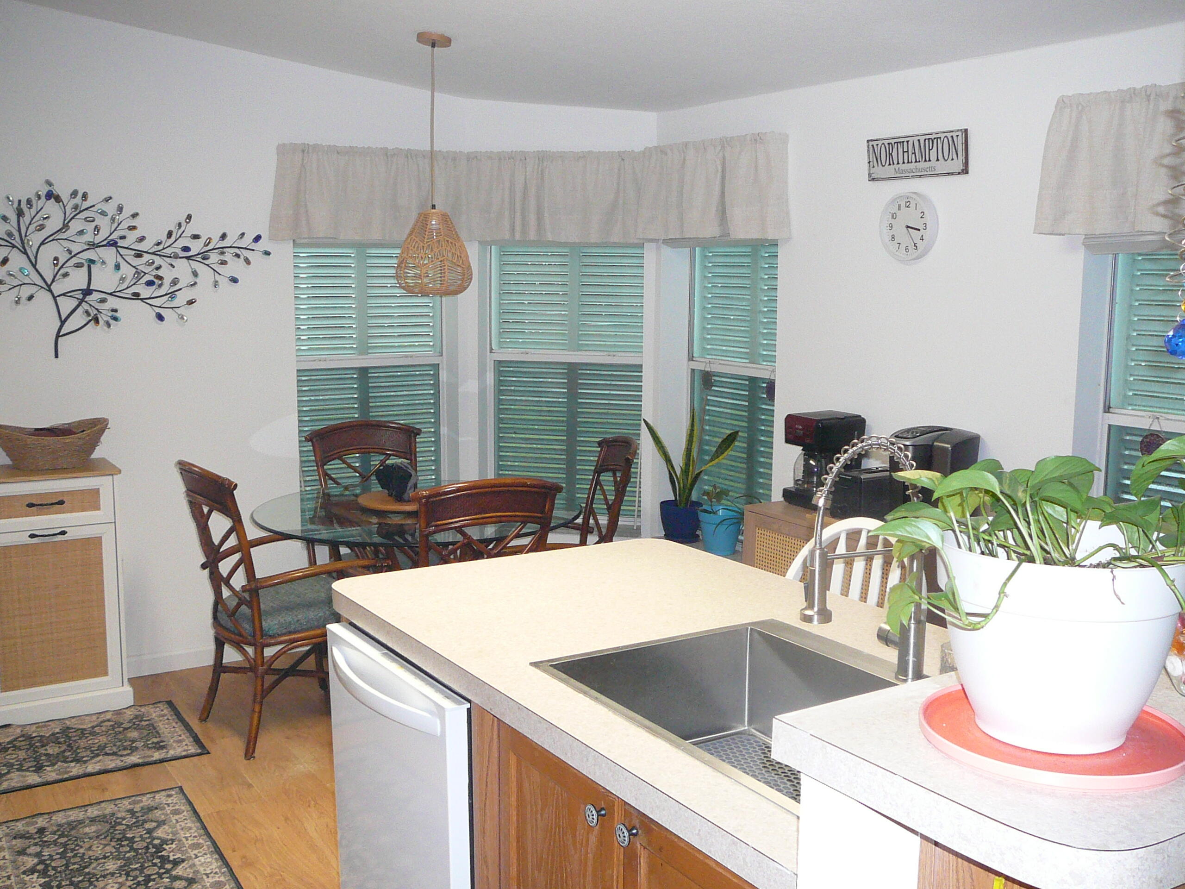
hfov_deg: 52.6
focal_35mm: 35
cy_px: 444
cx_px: 592
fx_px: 1198
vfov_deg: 40.7
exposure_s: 1/30
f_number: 2.8
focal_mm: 5.2
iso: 250
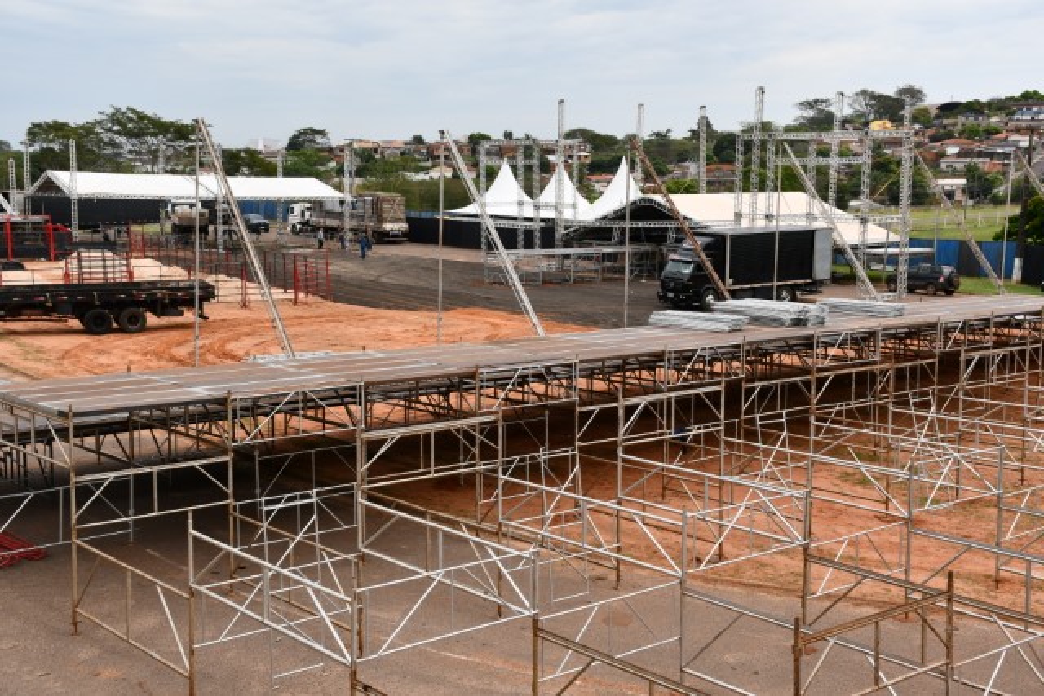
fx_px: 1305
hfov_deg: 43.6
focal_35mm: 45
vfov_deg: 29.9
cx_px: 522
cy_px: 348
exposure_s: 1/250
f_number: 8
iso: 140
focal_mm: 30
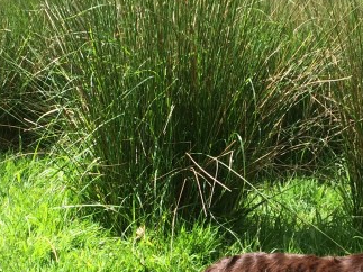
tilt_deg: -17.2
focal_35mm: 92
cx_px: 316
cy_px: 244
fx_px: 964
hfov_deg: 20.9
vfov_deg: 15.9
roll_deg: -5.6
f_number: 2.2
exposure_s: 1/838
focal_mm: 4.15
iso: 32
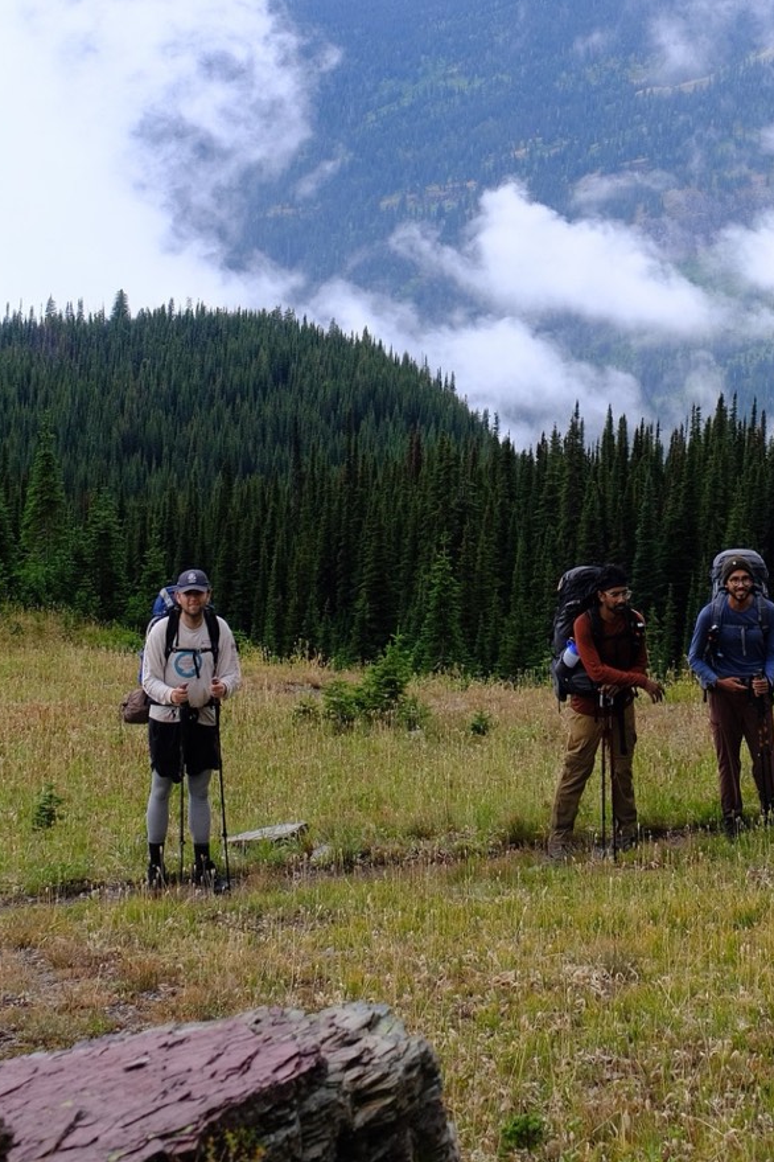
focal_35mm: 86
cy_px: 90
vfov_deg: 23.0
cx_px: 542
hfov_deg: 15.8
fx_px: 2773
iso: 320
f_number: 3.6
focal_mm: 28.3
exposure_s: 1/1000
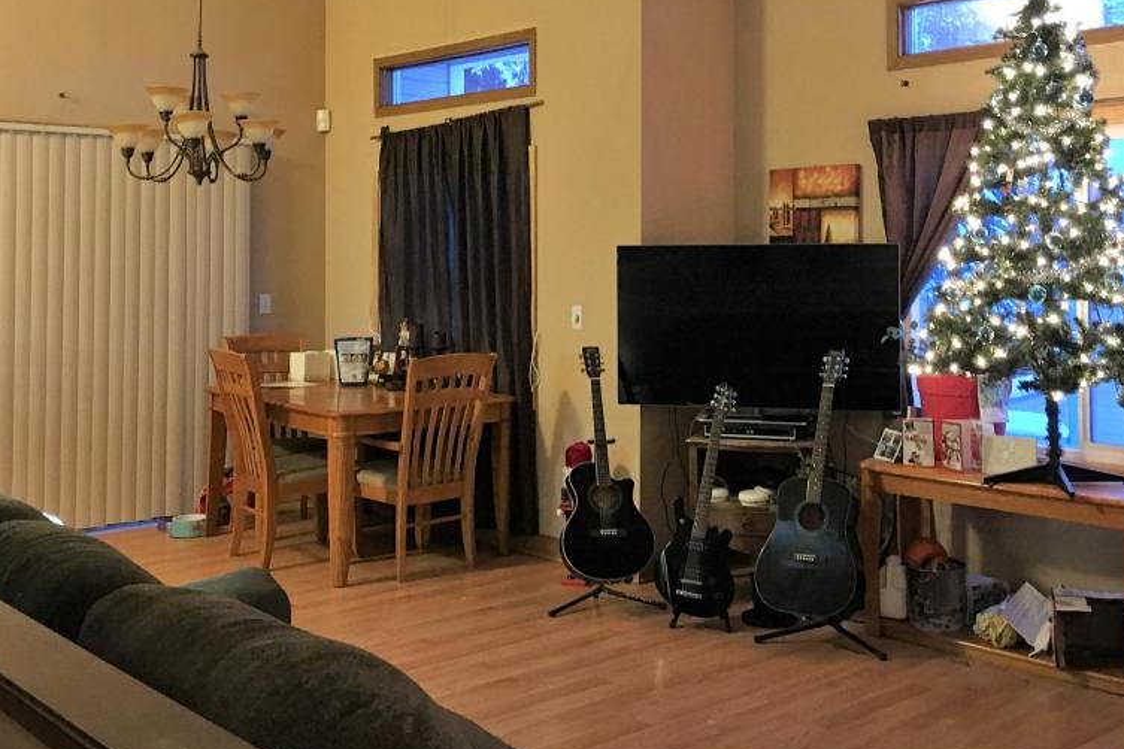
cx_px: 633
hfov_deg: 47.3
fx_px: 1280
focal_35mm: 41
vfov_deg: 32.3
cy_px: 245
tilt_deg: +1.0
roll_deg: -0.8
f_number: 2.2
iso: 100
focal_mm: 4.15
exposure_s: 1/4
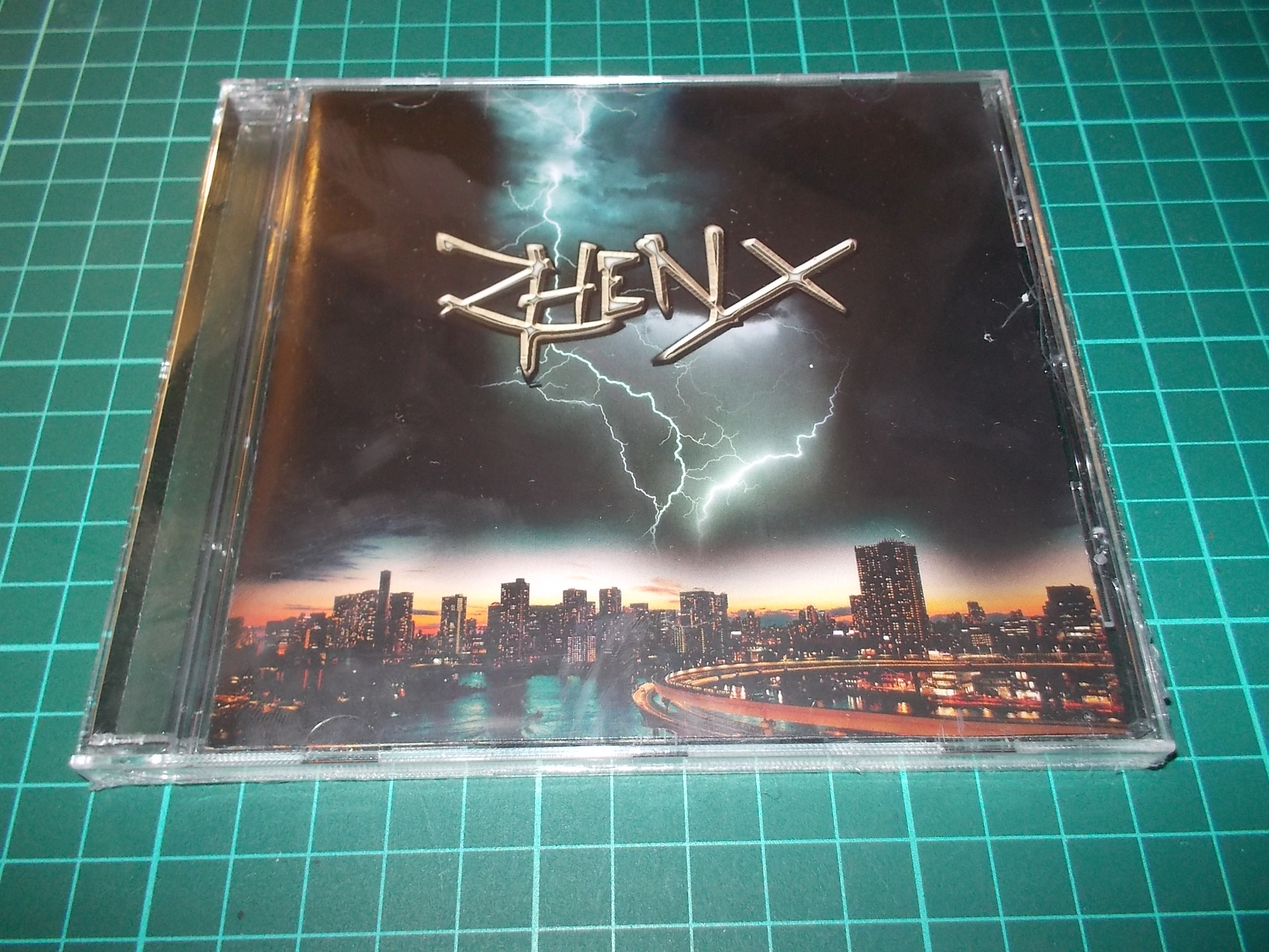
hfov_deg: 61.7
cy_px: 476
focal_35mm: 29
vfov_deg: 48.2
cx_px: 634
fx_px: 1063
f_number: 3.3
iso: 200
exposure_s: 1/30
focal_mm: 4.1
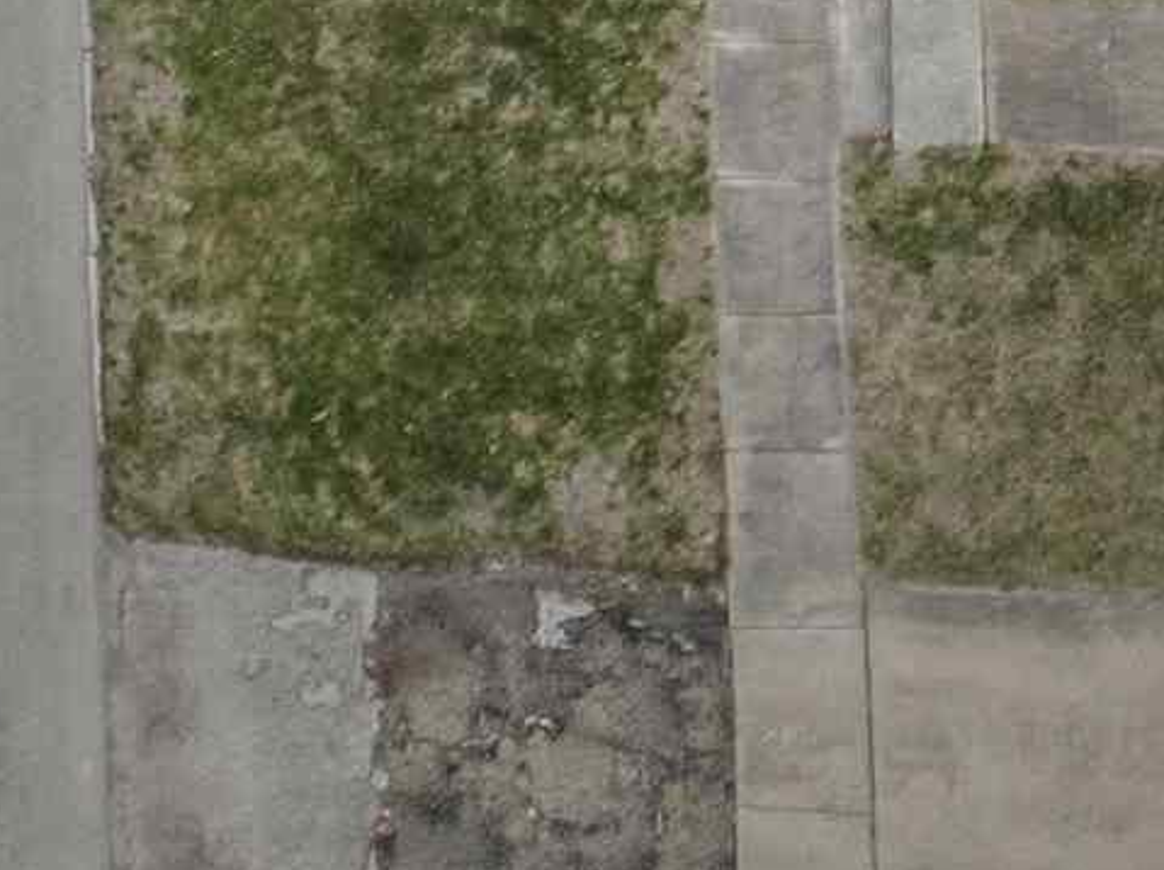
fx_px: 5172
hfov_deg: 10.4
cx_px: 3110
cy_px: -1689
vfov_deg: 8.2
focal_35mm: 154
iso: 100
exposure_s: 1/320
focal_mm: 12.29
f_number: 2.8
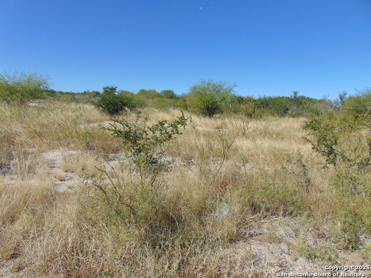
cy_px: 139
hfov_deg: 69.4
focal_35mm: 25
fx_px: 268
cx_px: 186
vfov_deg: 54.9
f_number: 7.7
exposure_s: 1/320
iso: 80
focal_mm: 4.5
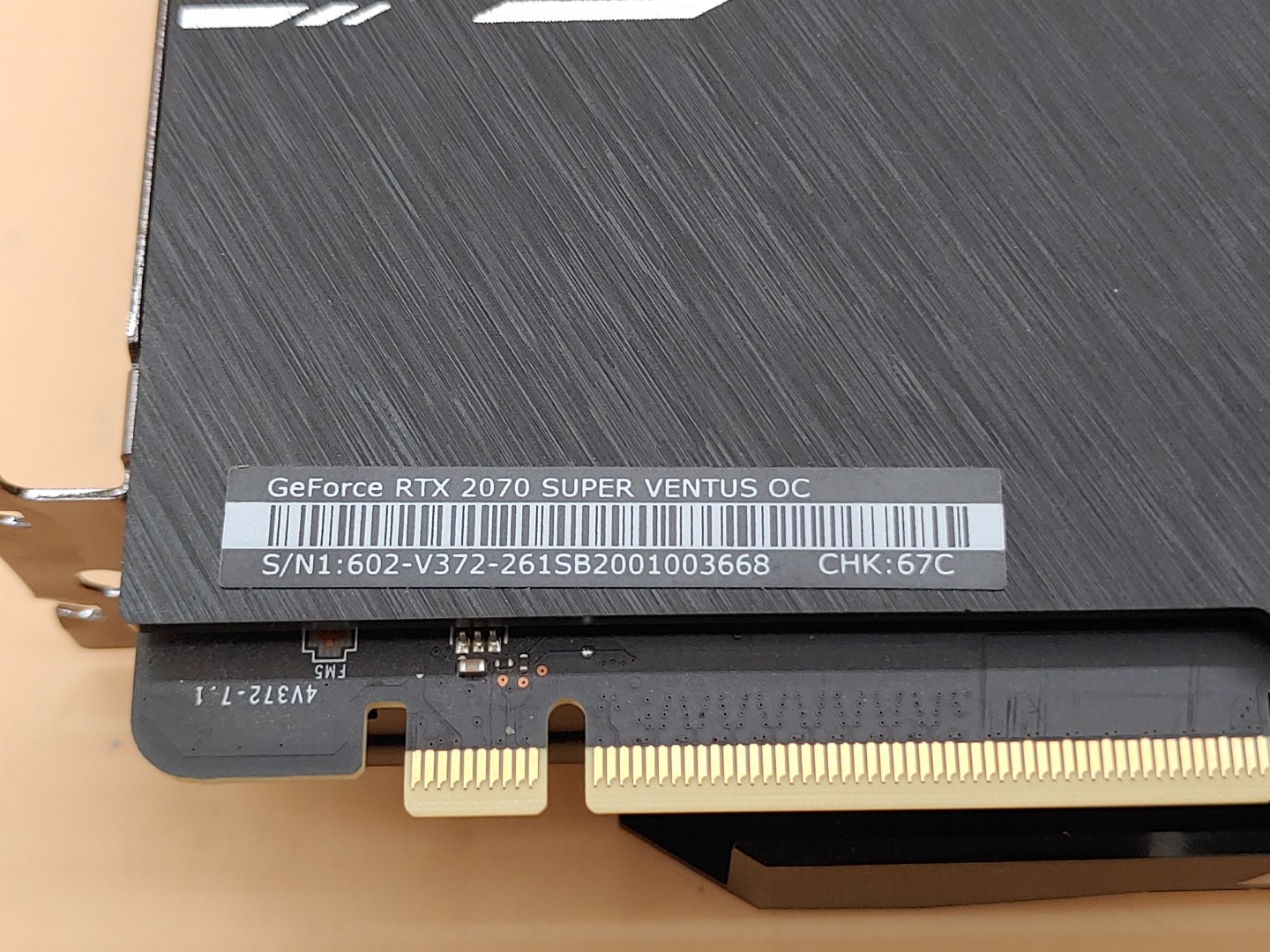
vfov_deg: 28.0
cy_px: 476
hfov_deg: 36.8
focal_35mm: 52
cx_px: 635
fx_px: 1908
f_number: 1.8
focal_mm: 4.36
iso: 50
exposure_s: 1/60
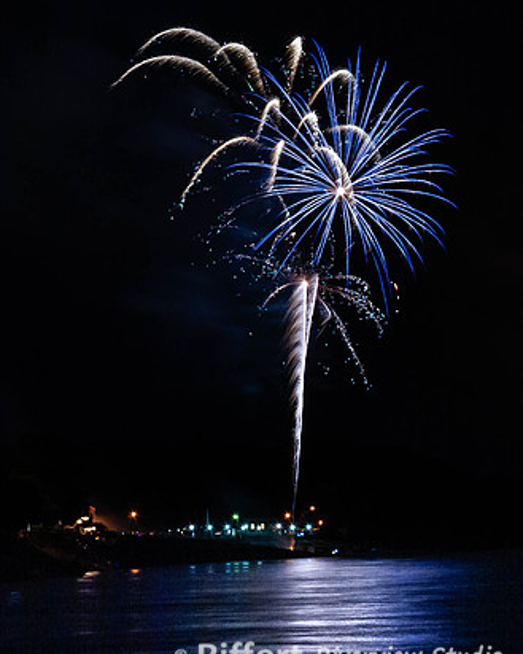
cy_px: 315
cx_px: 594
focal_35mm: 206
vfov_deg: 9.4
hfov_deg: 7.5
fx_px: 3984
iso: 100
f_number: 13
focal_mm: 62
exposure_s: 6.8
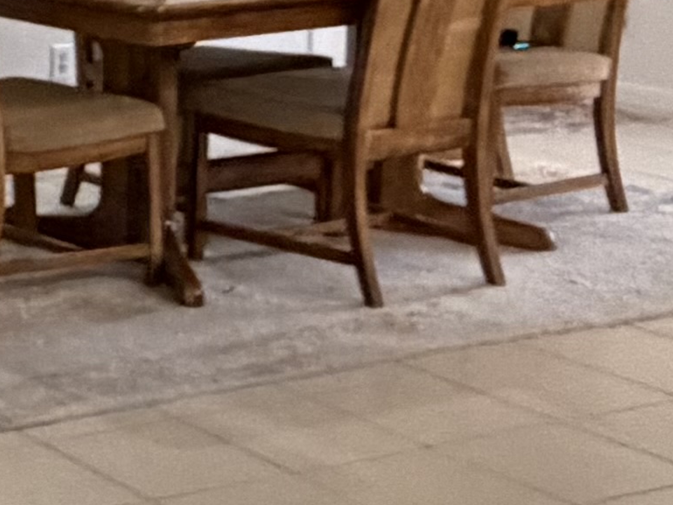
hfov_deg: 15.5
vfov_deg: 14.1
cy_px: 45
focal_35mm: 104
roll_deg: +3.1
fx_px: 2022
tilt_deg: -9.8
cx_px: -632
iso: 500
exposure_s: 1/60
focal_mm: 2.22
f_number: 2.2
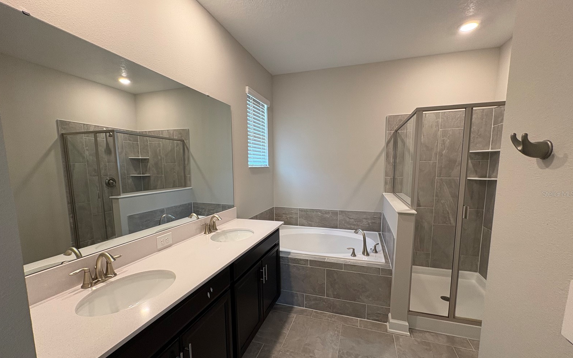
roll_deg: +0.5
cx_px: 287
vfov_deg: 74.6
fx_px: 234
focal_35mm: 15
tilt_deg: -6.1
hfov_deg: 101.5
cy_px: 194
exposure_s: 1/60
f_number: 2.2
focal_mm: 2.22
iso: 125
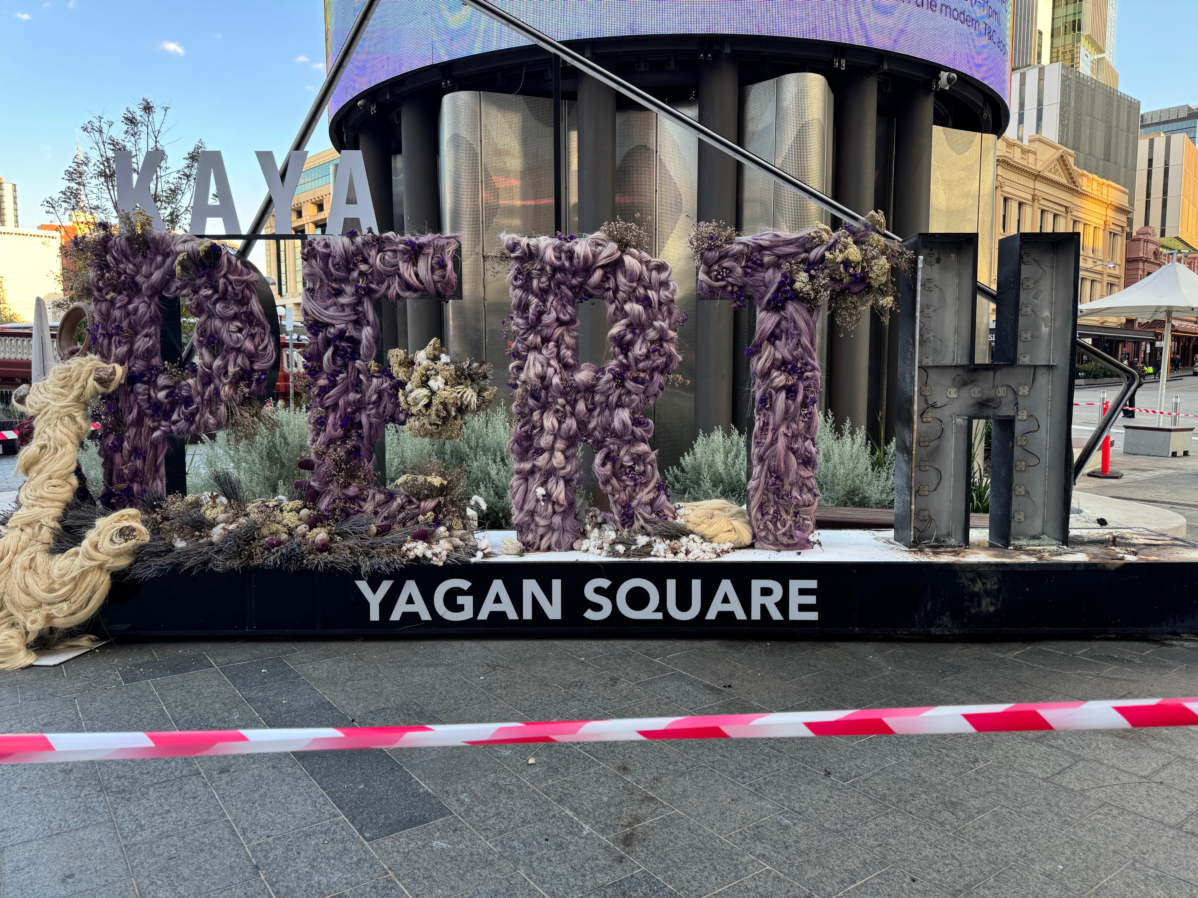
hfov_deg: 71.6
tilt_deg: -5.4
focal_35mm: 24
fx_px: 831
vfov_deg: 56.8
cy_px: 449
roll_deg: +0.2
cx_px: 599
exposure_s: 1/118
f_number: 1.78
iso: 64
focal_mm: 6.76
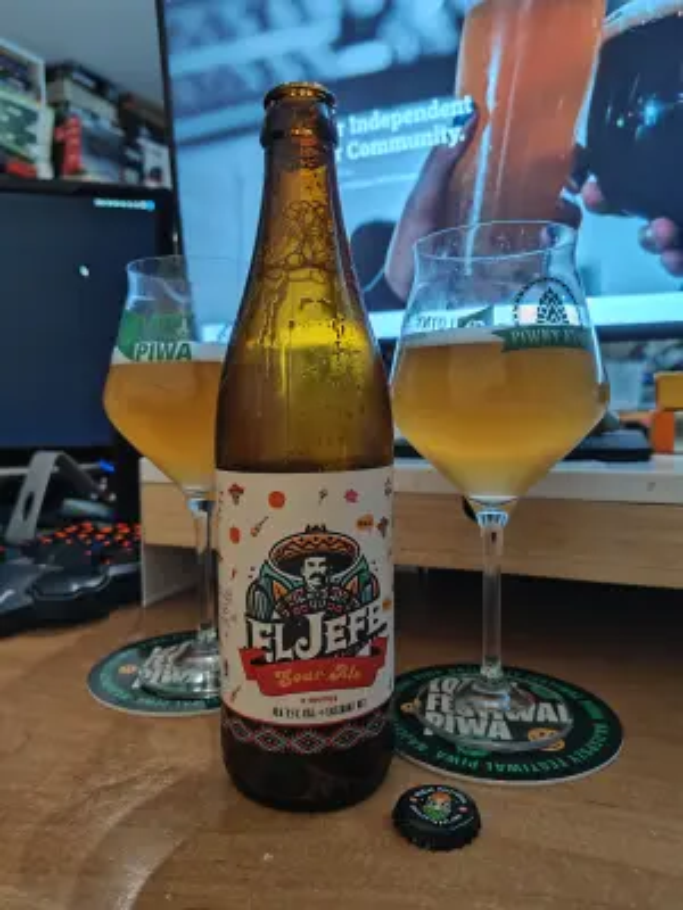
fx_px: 605
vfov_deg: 73.9
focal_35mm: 23
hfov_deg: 58.9
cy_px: 455
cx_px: 342
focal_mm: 5.56
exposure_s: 1/12
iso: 894
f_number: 1.88
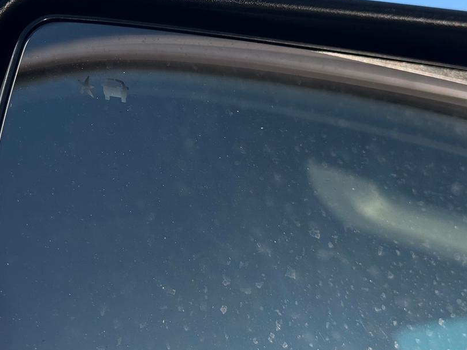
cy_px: 95
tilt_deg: +13.0
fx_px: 1025
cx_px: 110
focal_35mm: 76
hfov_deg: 25.3
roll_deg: -0.1
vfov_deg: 19.3
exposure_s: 1/2865
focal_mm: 6.76
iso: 80
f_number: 1.78
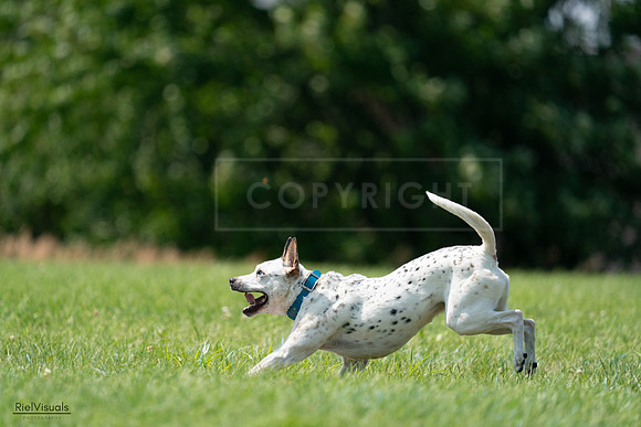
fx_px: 9011
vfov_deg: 2.7
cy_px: 214
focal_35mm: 506
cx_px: 320
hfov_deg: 4.1
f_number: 6.3
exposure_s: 1/4000
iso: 1000
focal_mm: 506
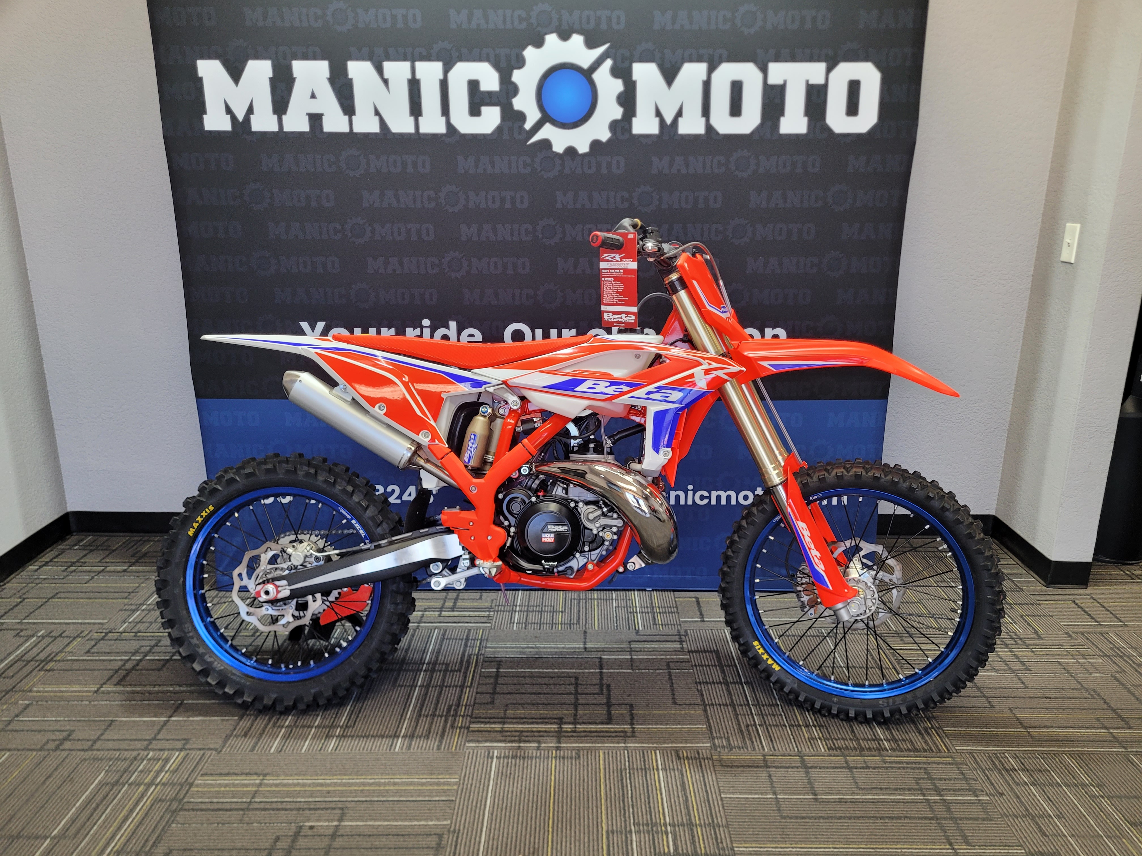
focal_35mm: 26
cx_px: 571
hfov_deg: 67.3
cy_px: 428
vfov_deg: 53.1
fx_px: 858
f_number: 1.8
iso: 200
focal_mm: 5.4
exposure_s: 1/60
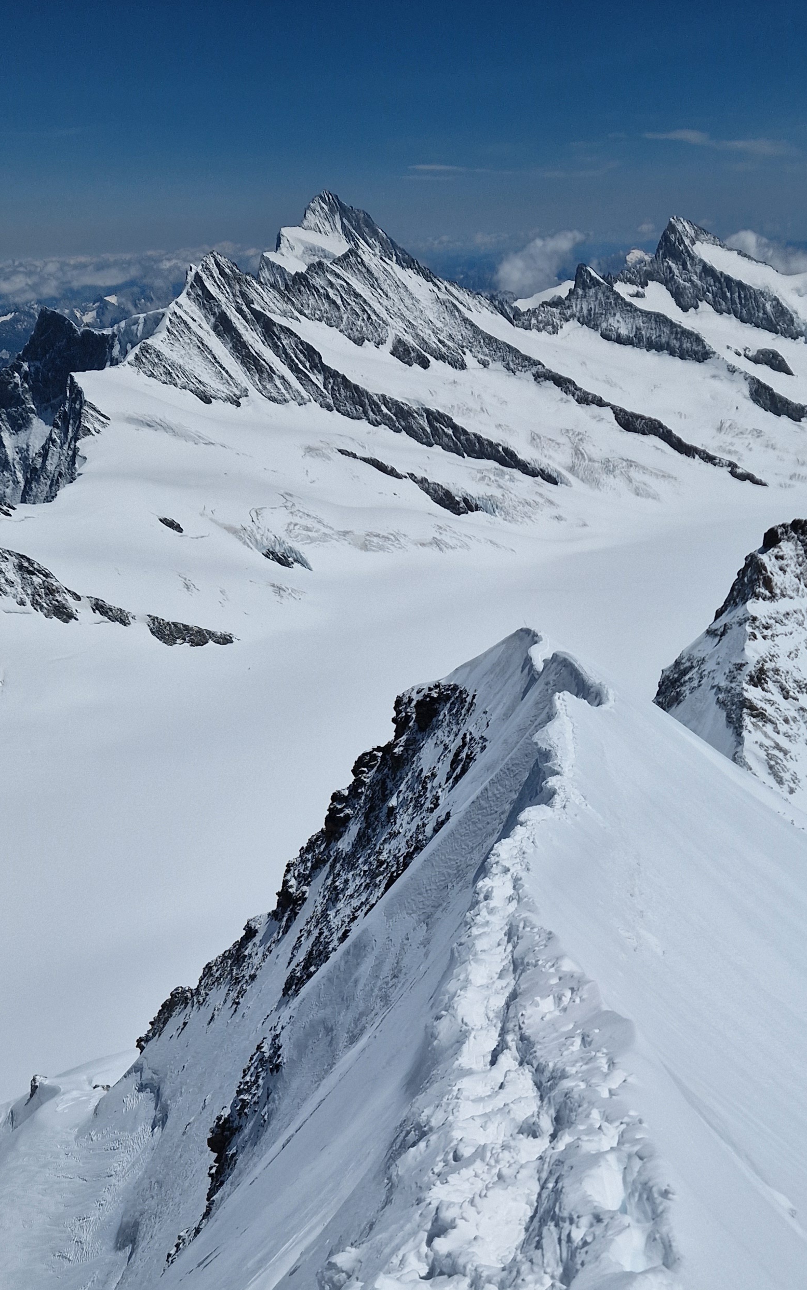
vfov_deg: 72.5
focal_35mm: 25
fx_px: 880
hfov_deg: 49.1
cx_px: 470
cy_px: 651
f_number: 1.8
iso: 50
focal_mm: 5.4
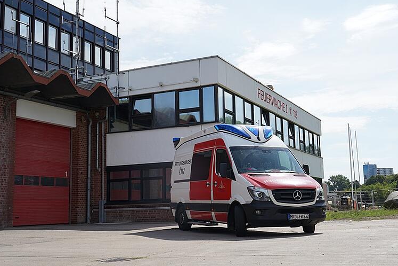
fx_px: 497
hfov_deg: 43.6
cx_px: 211
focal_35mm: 45
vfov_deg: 29.9
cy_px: 137
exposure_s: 1/250
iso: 100
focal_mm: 40
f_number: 9
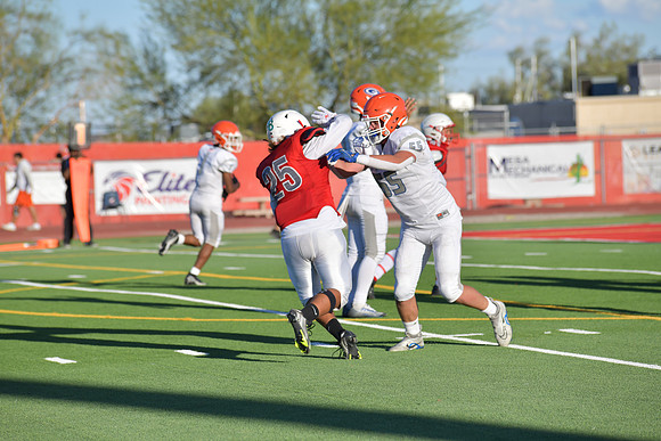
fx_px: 3673
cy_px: 220
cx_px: 330
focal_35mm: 200
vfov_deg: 6.9
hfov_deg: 10.3
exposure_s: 1/3200
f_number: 5.6
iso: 360
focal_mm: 200
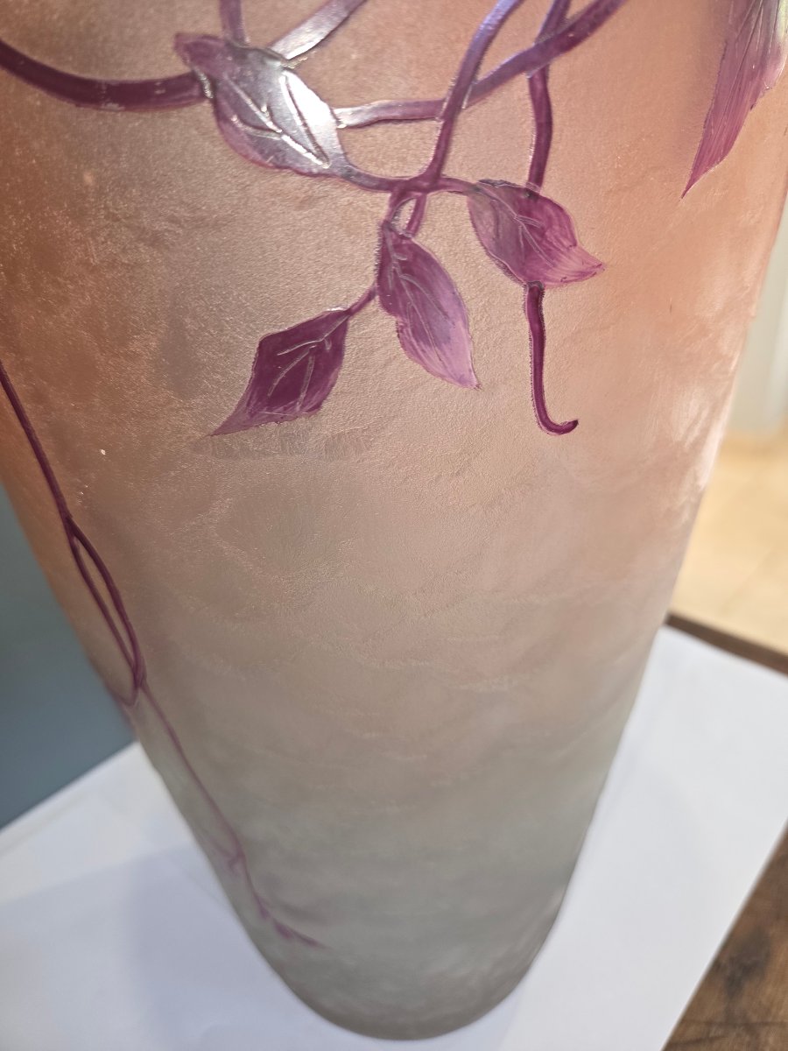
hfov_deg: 58.9
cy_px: 526
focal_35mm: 23
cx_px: 394
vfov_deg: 73.9
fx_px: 698
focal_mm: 5.4
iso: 200
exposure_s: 1/60
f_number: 1.8
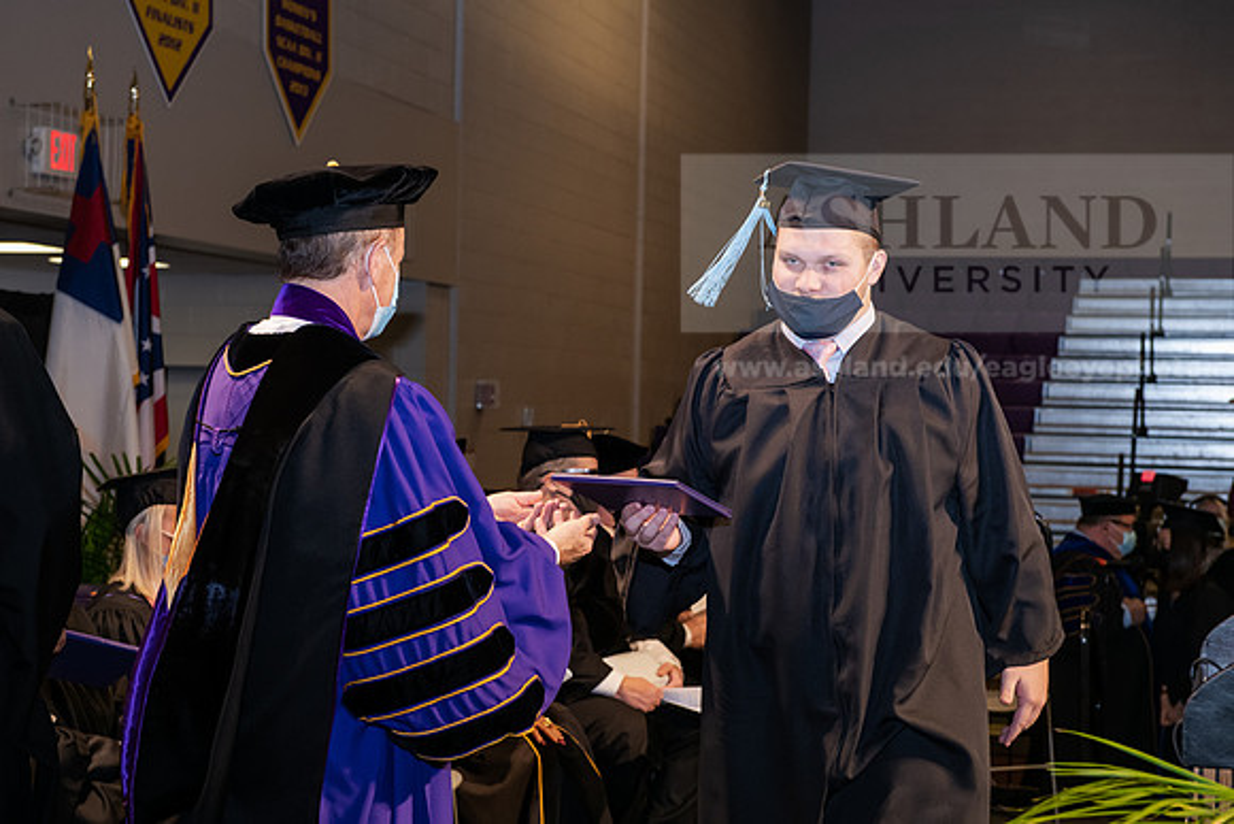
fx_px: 2263
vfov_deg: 20.6
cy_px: 412
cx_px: 617
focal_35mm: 66
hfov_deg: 30.5
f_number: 6.3
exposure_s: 1/200
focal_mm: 66
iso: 1600
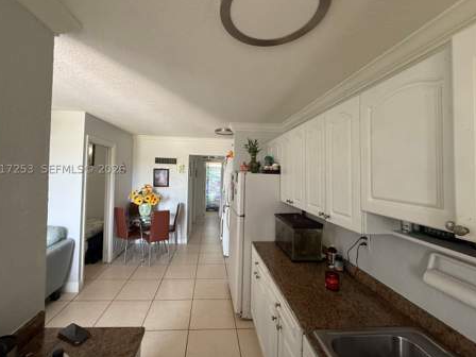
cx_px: 223
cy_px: 169
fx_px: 206
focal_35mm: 15
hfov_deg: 98.0
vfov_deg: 81.7
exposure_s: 1/99
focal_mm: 2.22
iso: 250
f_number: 2.2
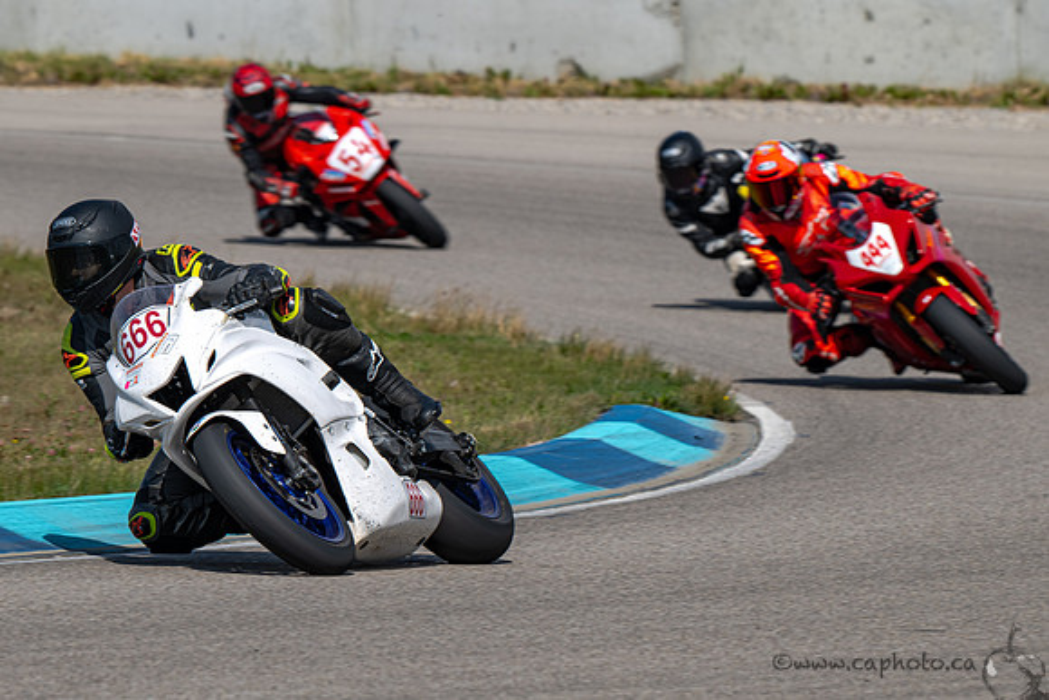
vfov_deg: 2.8
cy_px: 417
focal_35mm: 487
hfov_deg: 4.2
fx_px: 14195
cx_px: 454
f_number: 9
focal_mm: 340
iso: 140
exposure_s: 1/800
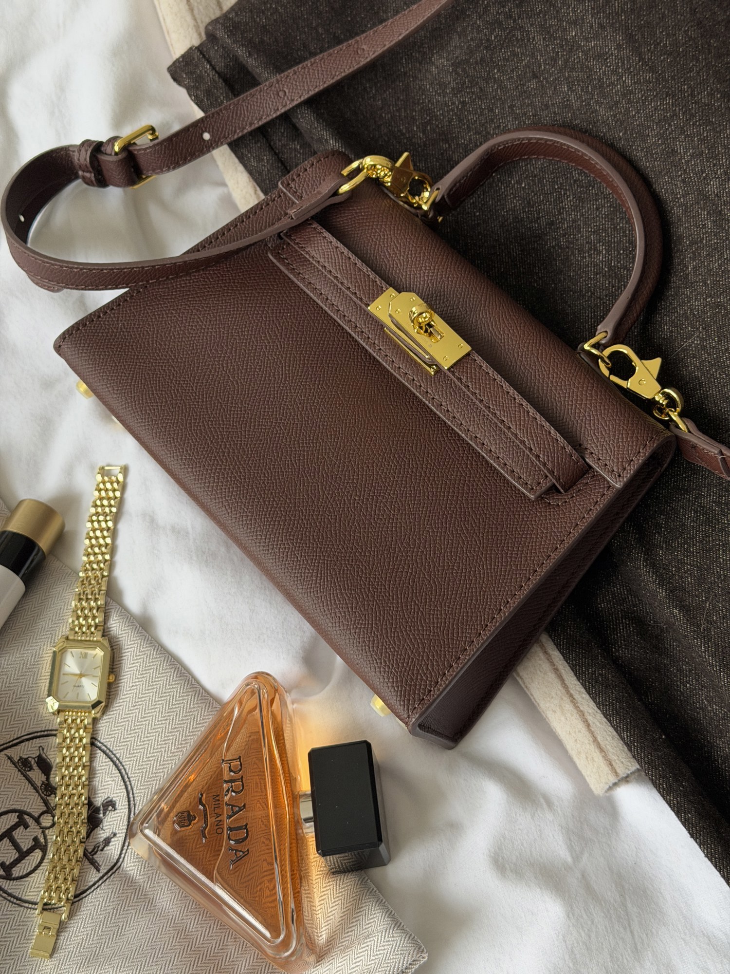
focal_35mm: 48
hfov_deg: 30.3
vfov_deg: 39.7
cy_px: 487
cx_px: 365
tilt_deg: -65.6
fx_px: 1350
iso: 250
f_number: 1.78
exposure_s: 1/60
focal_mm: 6.76
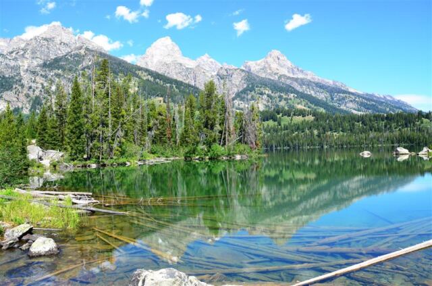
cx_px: 216
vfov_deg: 47.7
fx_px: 323
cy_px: 143
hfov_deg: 67.5
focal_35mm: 27
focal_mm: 18
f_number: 9
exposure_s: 1/320
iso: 200
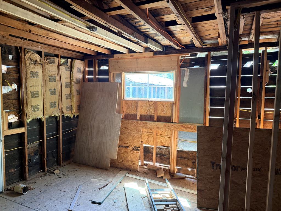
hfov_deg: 71.6
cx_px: 140
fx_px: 195
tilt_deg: -5.1
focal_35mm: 24
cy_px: 106
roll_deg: -1.0
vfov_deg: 56.8
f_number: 1.78
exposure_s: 1/63
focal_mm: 6.76
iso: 200
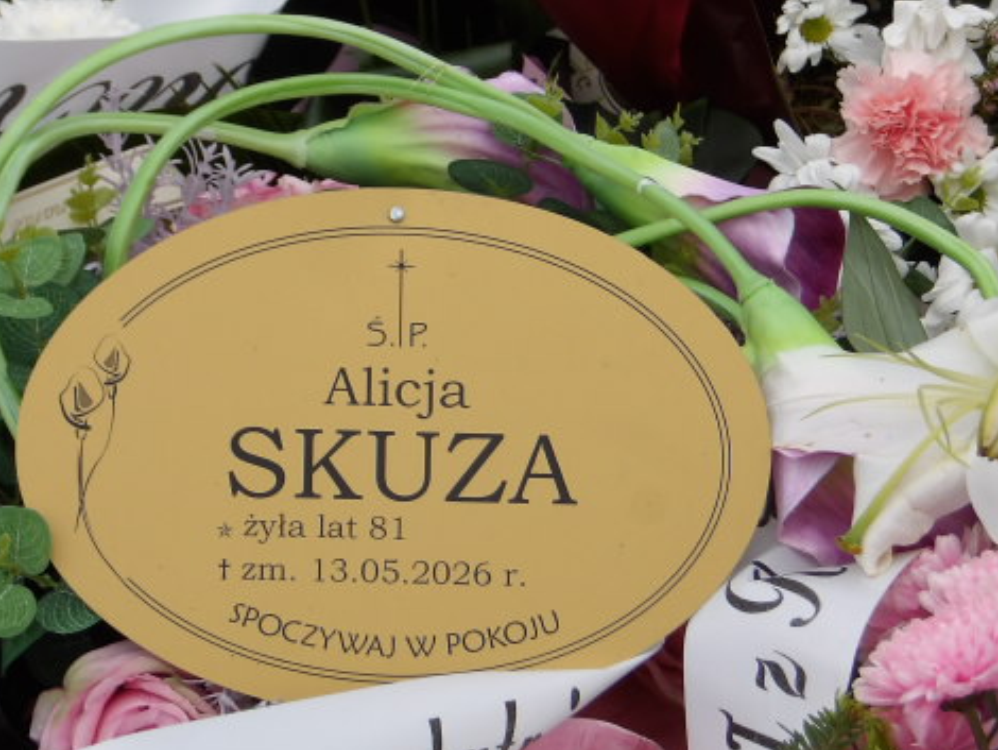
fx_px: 4240
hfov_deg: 13.4
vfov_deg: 10.1
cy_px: 508
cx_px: 427
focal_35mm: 147
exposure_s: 1/366
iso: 100
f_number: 6.6
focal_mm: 19.6
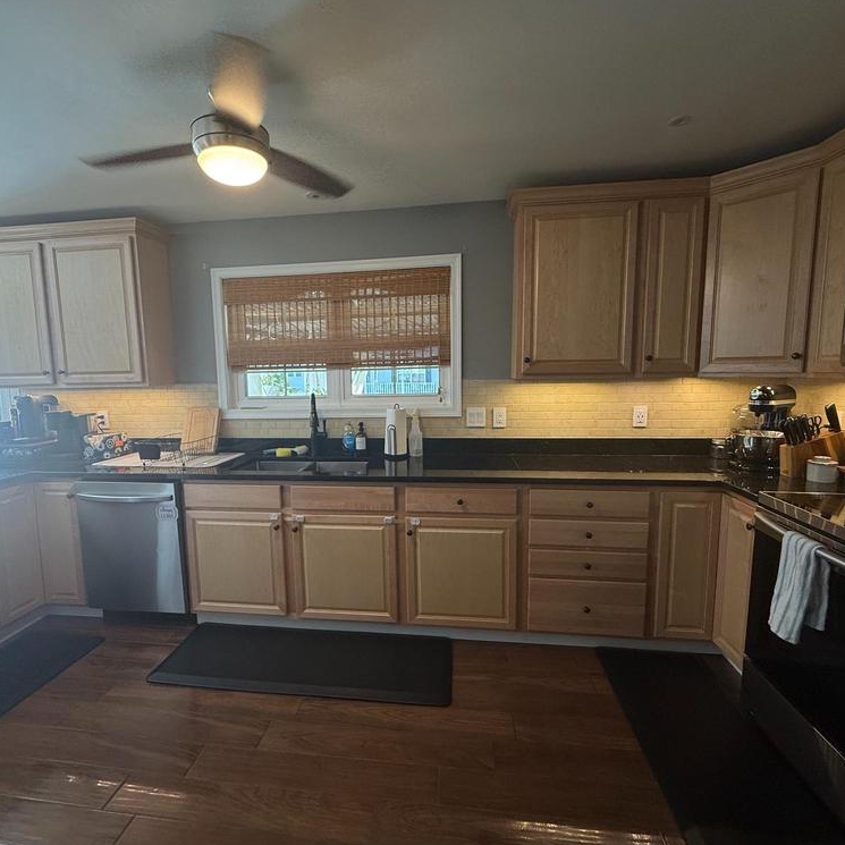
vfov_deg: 84.0
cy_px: 422
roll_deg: +1.3
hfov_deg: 83.9
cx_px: 396
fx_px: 469
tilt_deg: -6.8
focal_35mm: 17
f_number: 2.2
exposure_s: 1/120
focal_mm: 2.22
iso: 160
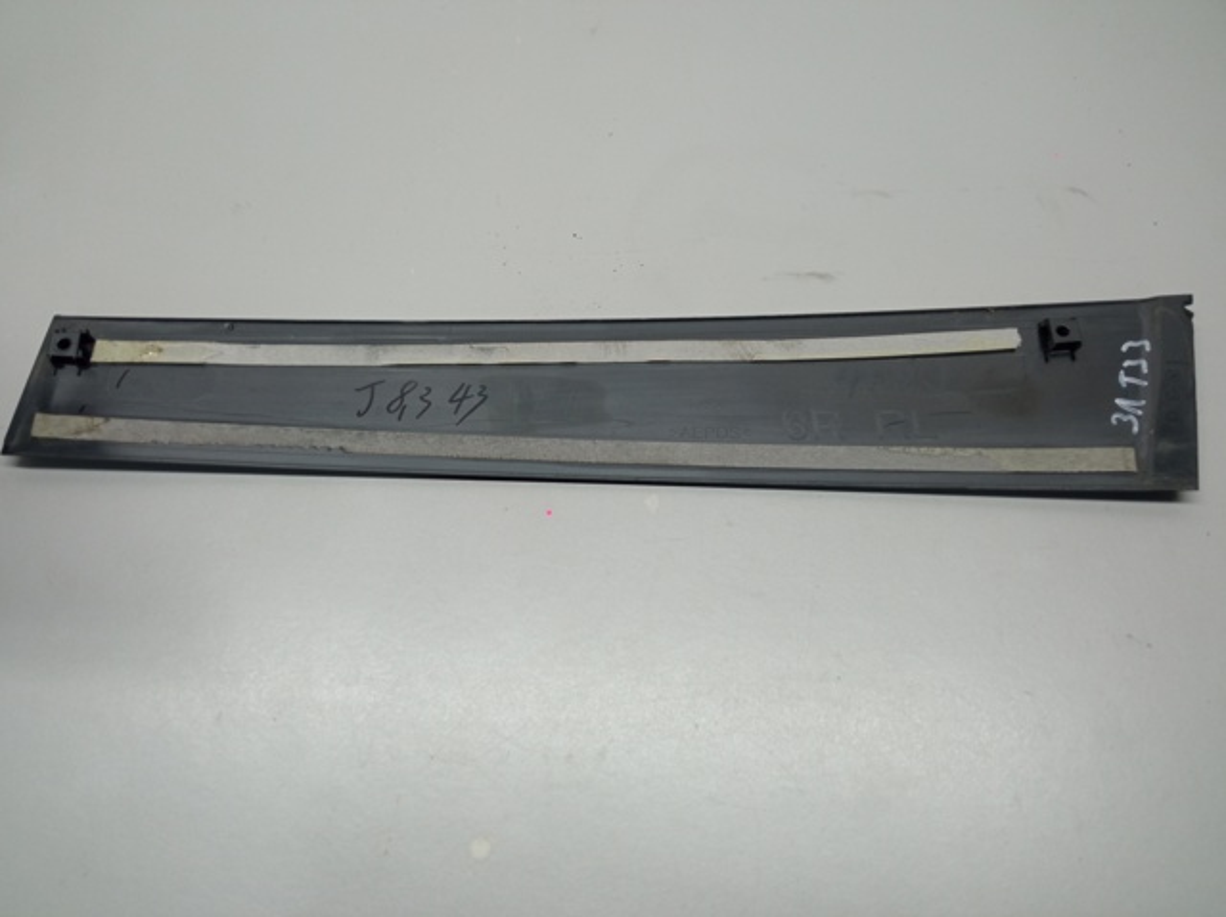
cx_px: 613
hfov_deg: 65.4
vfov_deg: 51.3
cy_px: 458
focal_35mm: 27
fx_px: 956
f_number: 2.2
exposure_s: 1/33.3
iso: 284
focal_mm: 3.79
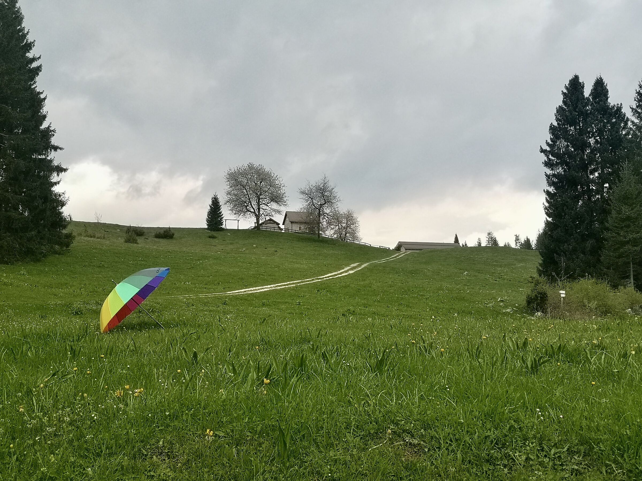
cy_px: 240
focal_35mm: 31
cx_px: 321
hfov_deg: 58.4
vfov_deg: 45.4
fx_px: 575
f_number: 1.8
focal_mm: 5.58
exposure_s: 1/2375
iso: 200
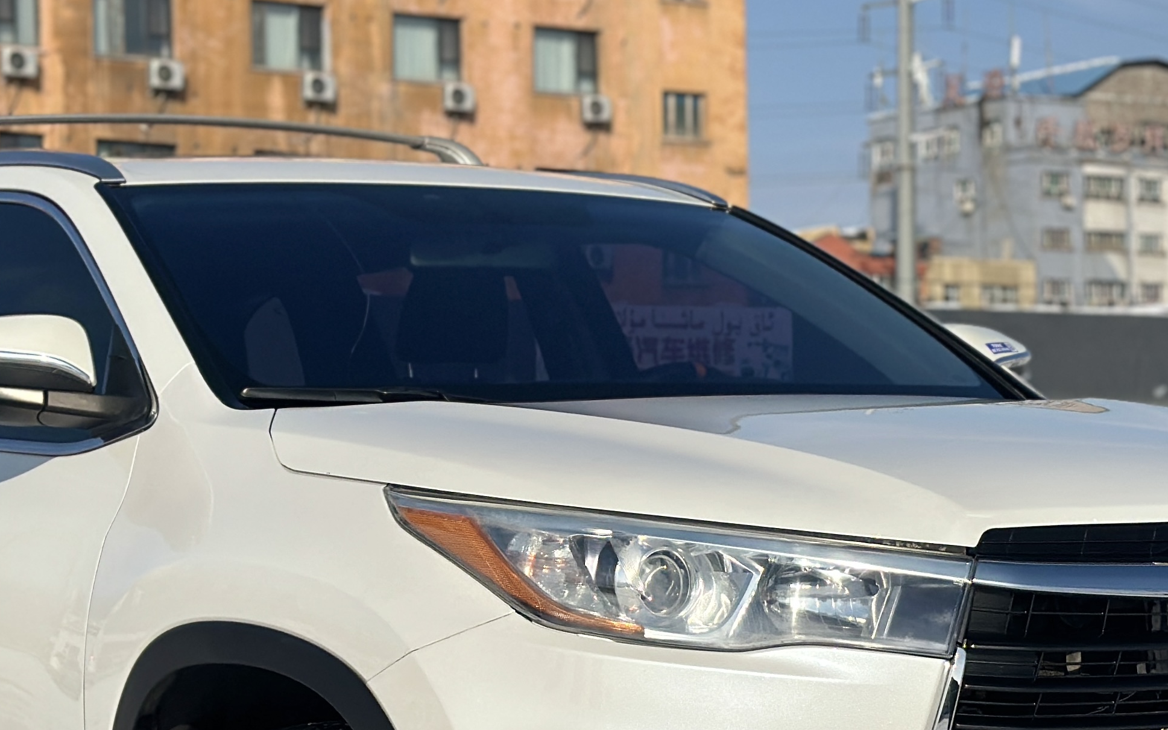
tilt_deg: -0.4
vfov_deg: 13.6
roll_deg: +0.4
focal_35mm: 96
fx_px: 3056
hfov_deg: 21.6
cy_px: 498
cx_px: 553
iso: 100
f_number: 1.78
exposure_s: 1/15873
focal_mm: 6.86
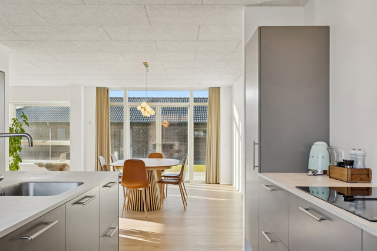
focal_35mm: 30
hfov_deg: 61.9
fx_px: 314
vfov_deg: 43.4
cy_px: 144
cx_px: 172
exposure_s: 1/30
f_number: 8
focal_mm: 24
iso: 200
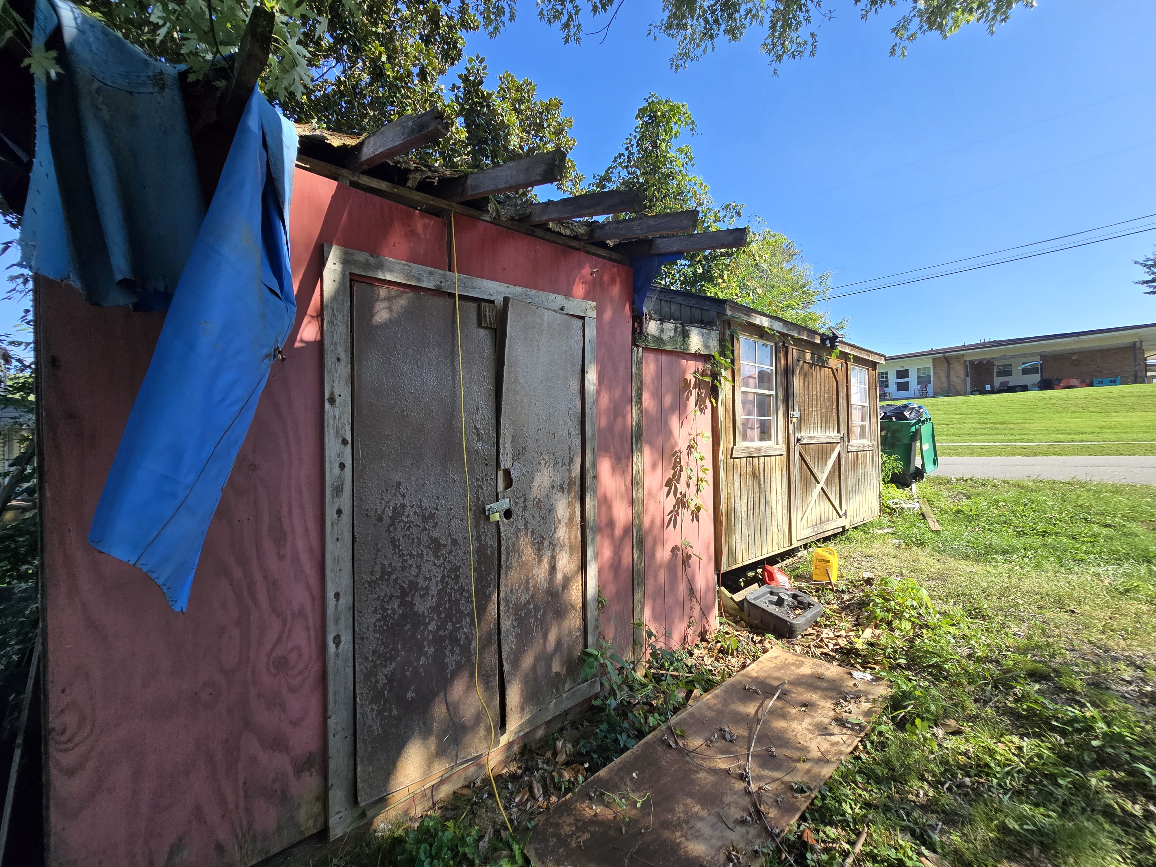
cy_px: 434
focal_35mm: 13
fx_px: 434
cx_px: 578
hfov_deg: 106.2
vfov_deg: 89.9
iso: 125
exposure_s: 1/2000
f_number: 2.2
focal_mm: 2.2
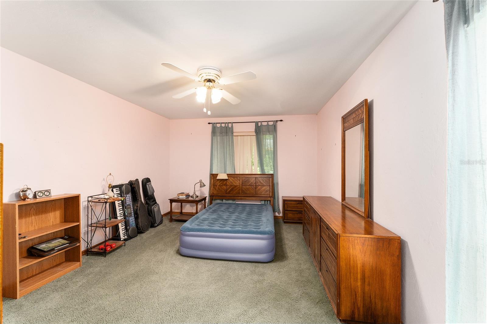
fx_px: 189
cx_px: 244
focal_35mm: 14
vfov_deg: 81.2
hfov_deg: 104.3
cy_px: 162
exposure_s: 1/30
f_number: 7.1
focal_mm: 14
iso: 2500
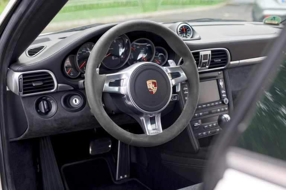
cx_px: 143
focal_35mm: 50
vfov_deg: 27.0
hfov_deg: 39.6
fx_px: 397
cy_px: 95
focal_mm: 50
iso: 400
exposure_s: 1/125
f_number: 5.6
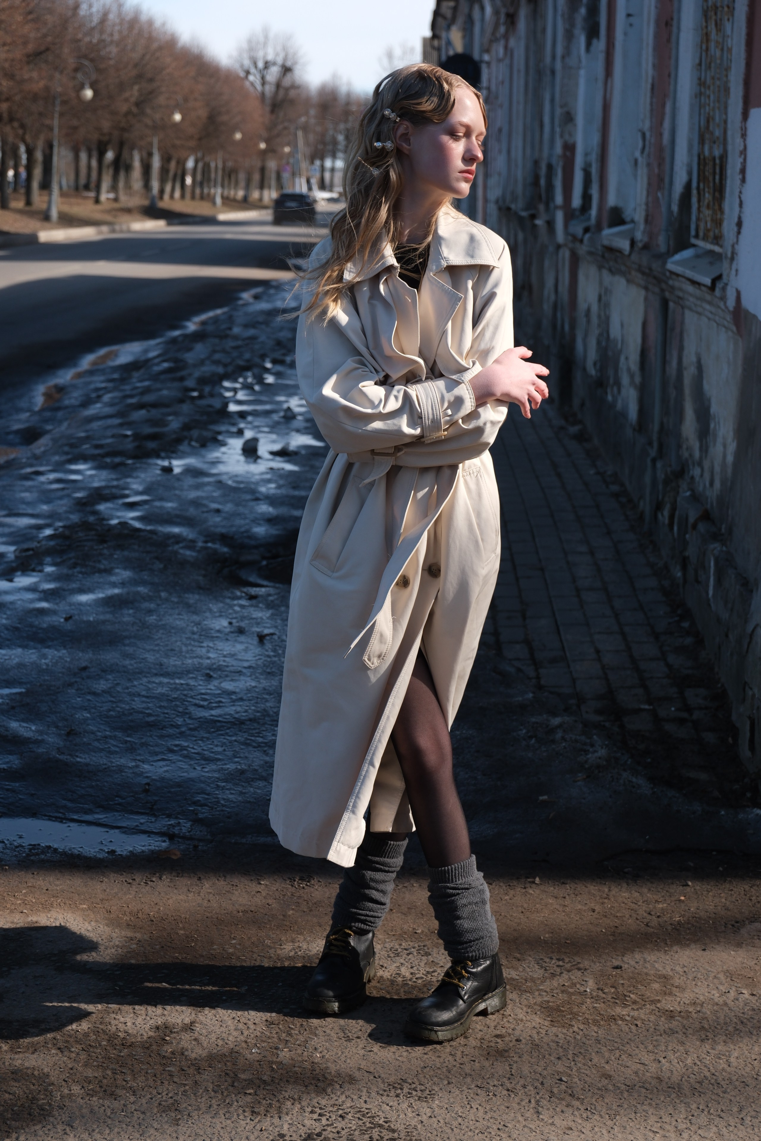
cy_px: 570
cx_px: 380
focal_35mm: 59
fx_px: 1871
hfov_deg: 23.0
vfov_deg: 33.9
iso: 200
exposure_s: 1/850
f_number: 4.2
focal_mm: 39.6
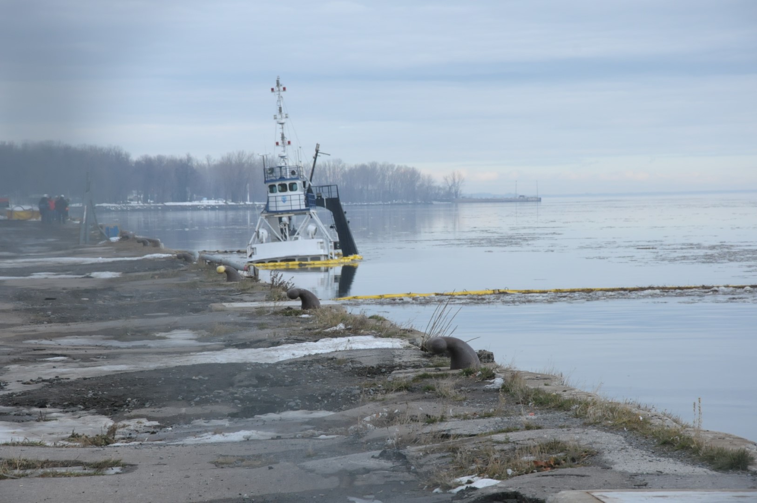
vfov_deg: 8.7
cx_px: 378
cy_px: 252
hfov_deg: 13.1
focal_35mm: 158
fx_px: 3308
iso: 800
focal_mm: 105
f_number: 13
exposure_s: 1/640
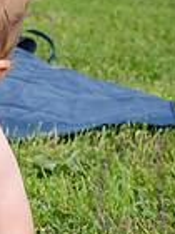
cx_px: -81
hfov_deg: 6.6
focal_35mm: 221
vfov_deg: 8.9
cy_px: 39
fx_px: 1490
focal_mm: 50
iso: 500
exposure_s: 1/400
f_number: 9
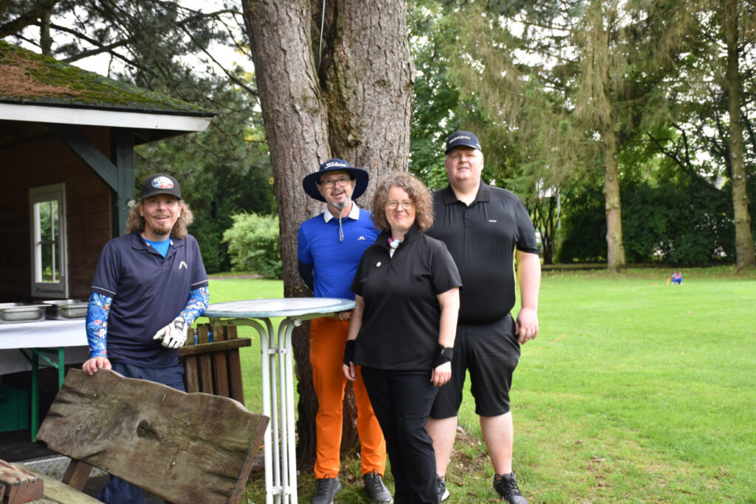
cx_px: 378
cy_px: 252
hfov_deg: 38.9
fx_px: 1071
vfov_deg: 26.5
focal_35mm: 51
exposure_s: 1/100
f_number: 5
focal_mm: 34
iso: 400
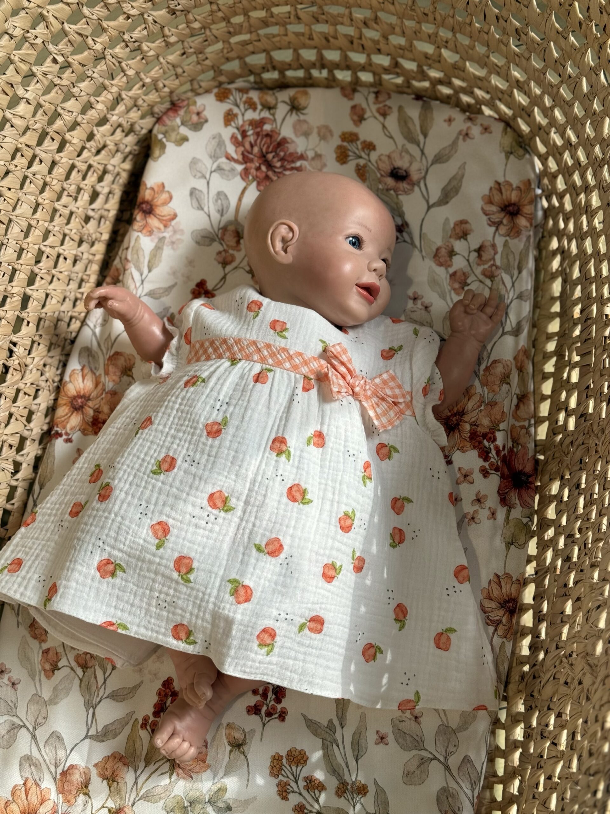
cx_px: 305
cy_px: 407
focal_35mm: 48
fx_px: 1128
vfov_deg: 39.7
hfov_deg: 30.3
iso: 50
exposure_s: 1/138
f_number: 1.78
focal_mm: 6.76
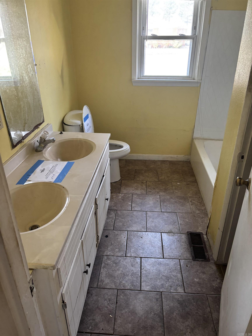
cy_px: 168
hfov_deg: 53.1
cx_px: 126
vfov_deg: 67.3
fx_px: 252
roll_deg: -0.6
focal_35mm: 26
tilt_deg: -26.1
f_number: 1.6
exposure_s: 1/60
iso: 200
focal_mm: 5.96
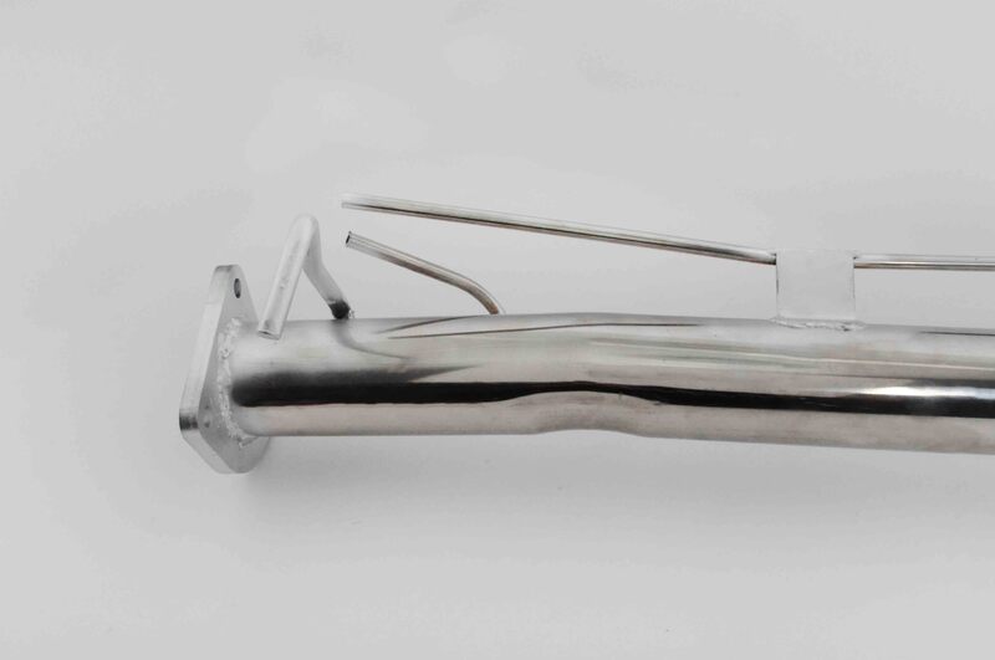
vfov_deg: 39.9
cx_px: 498
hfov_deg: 57.3
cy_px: 330
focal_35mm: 33
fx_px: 911
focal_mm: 22
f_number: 22
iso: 3200
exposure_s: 1/160
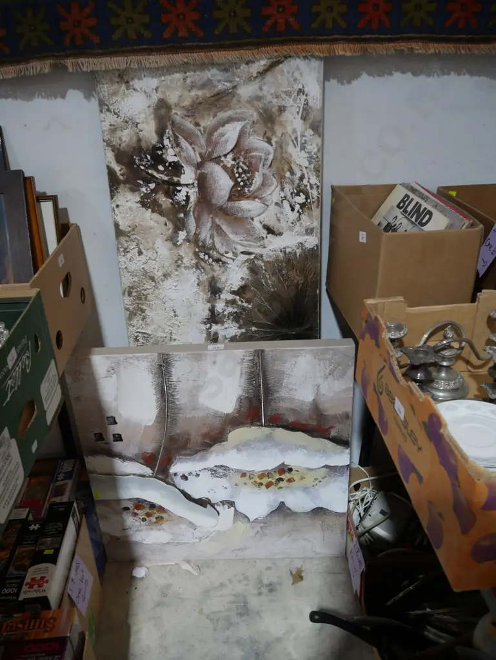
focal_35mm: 28
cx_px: 248
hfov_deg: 49.8
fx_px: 534
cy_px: 330
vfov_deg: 63.4
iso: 500
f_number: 3.5
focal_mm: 14
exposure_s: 1/60
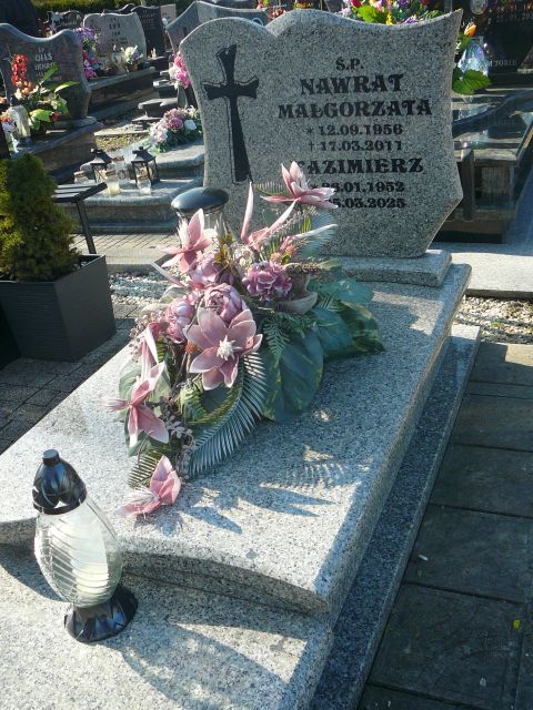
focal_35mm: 35
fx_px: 719
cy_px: 355
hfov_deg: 40.7
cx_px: 266
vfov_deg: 52.6
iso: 80
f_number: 2.8
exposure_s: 1/320
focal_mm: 5.2
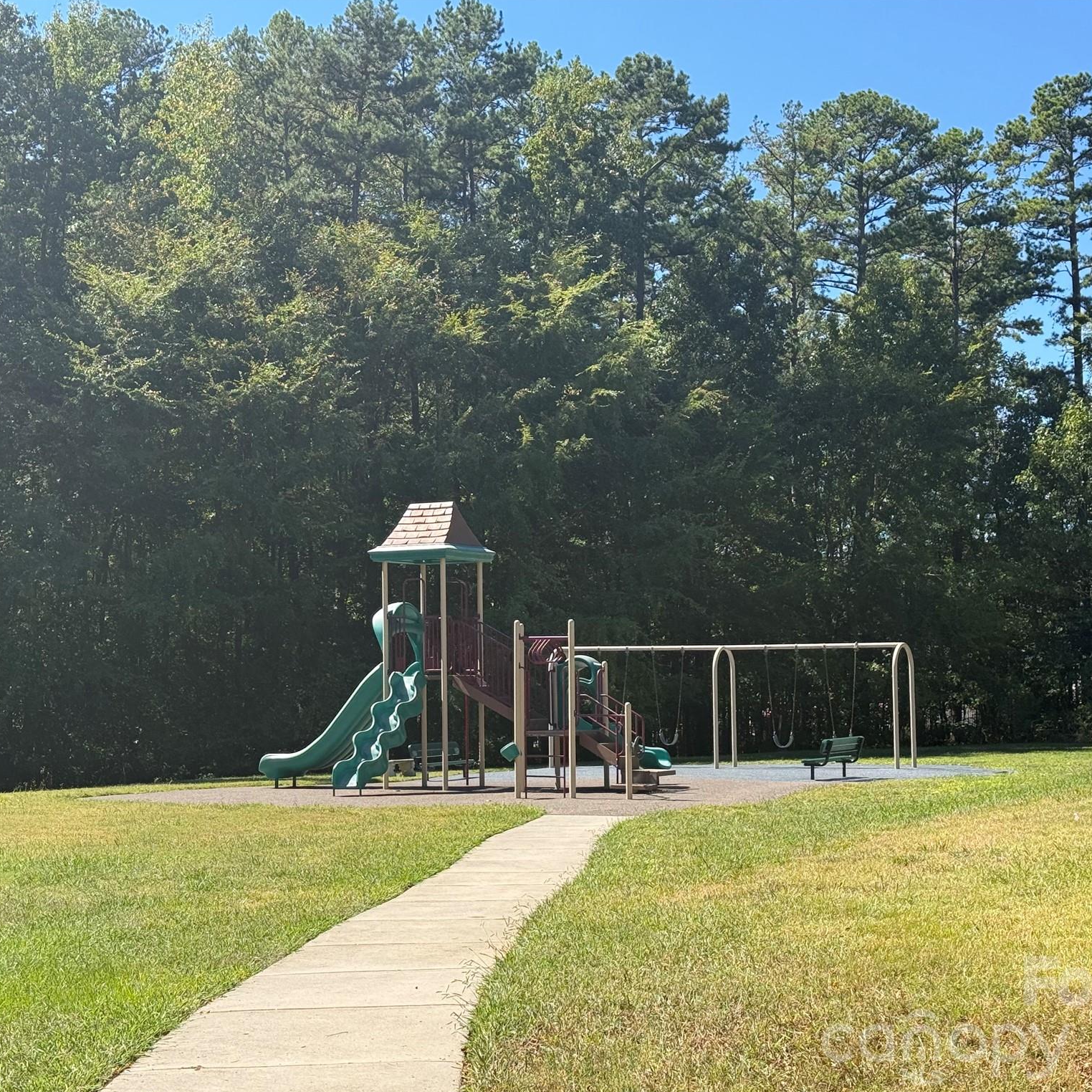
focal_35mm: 57
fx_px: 2034
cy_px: 547
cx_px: 519
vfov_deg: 30.0
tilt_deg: +3.2
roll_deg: -0.1
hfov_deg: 30.0
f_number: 1.78
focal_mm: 6.76
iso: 64
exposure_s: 1/1838
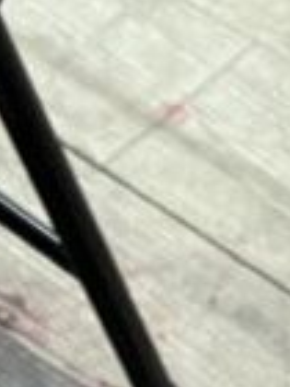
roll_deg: -1.9
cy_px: -835
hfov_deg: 7.4
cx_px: 735
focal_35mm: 186
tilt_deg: -20.3
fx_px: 2078
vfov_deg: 8.6
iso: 80
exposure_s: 1/50
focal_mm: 5.1
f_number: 1.6
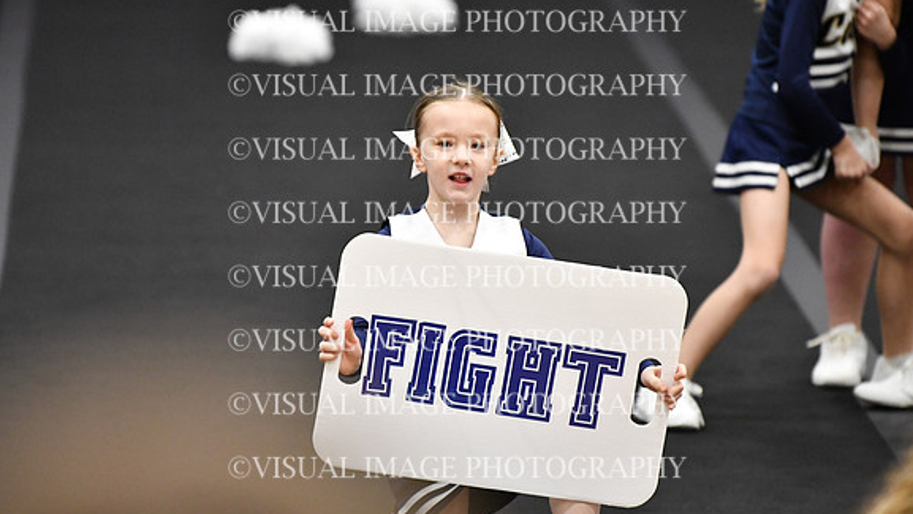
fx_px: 7653
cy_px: 244
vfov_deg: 3.8
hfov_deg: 6.8
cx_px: 457
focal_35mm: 316
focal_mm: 200
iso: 5000
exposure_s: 1/800
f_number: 2.8
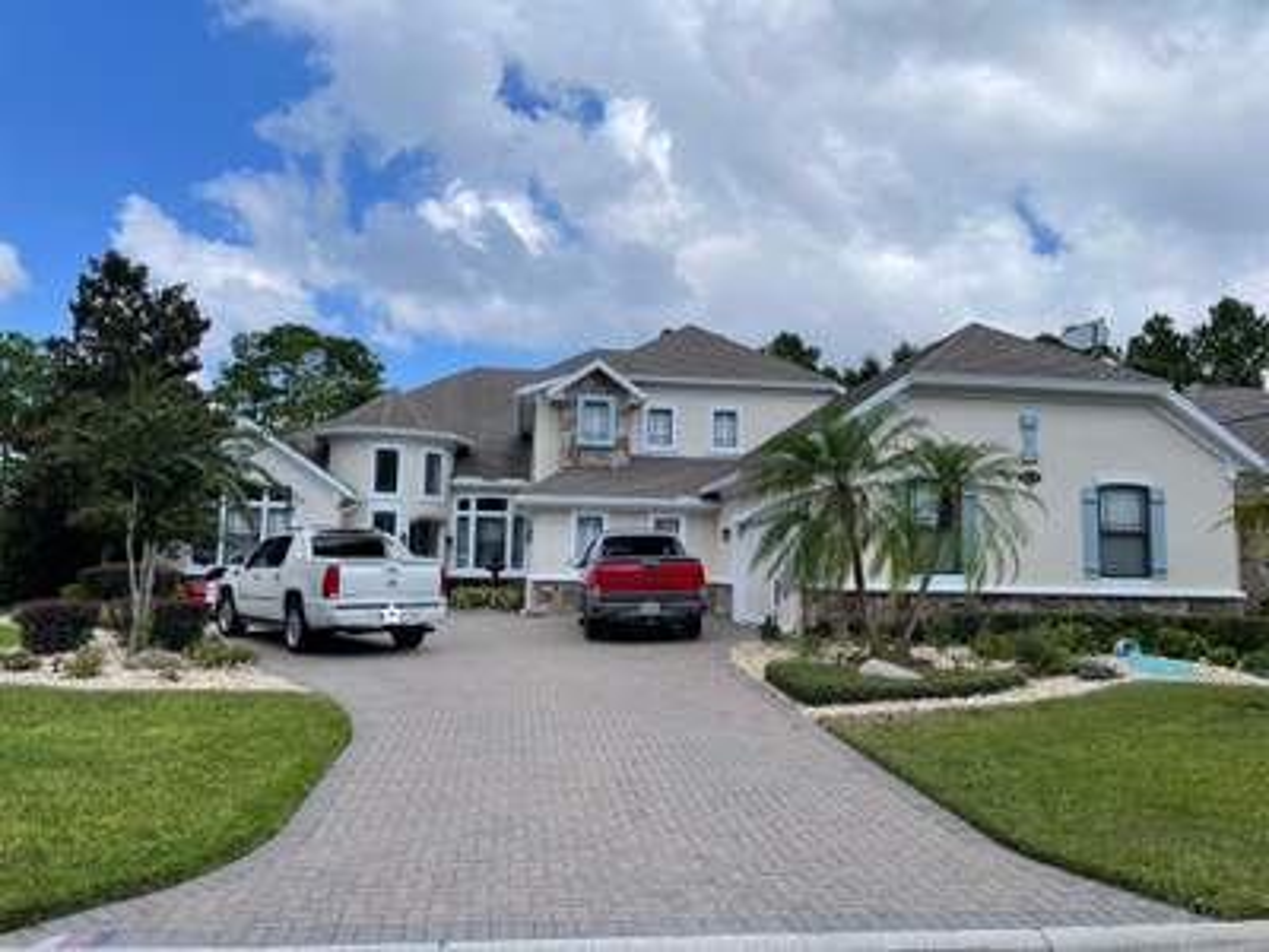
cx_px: 634
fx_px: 953
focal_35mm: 26
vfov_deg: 53.1
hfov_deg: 67.3
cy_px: 476
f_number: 1.6
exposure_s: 1/3922
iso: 32
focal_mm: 5.1
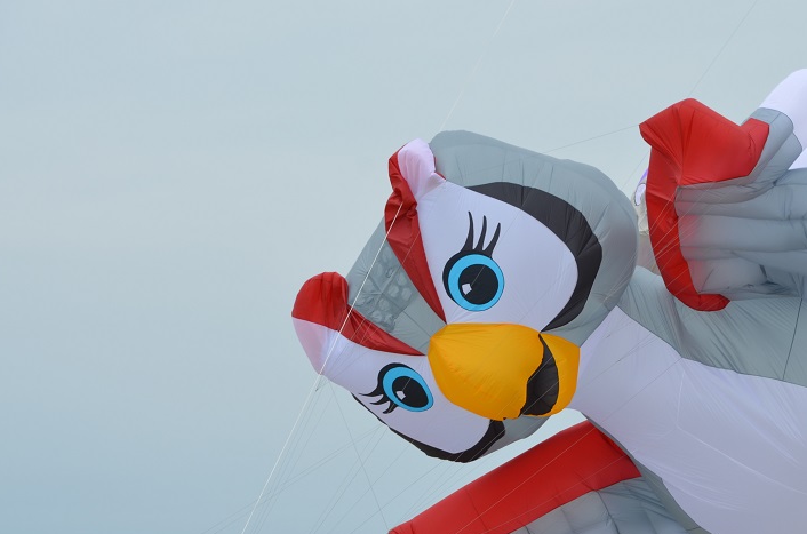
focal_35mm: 181
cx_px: 560
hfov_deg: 11.4
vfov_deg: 7.6
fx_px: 4041
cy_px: 351
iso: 100
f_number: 9
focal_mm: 85
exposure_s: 1/320
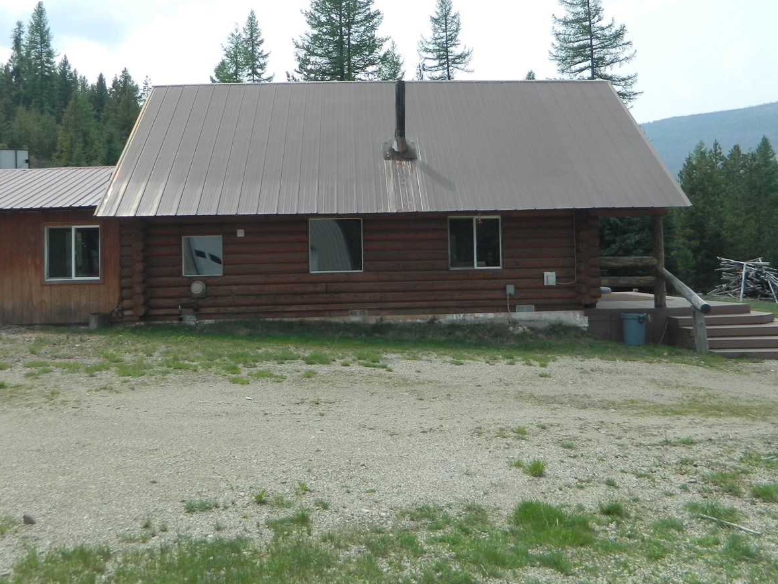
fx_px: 764
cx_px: 384
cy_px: 232
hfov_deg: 54.0
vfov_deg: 41.6
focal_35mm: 34
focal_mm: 4.5
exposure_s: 1/125
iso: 80
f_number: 8.7
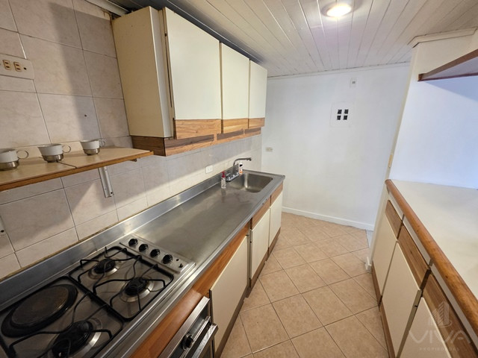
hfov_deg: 106.2
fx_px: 180
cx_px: 239
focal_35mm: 13
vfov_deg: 89.9
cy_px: 179
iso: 1000
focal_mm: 2.2
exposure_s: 1/30
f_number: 1.9
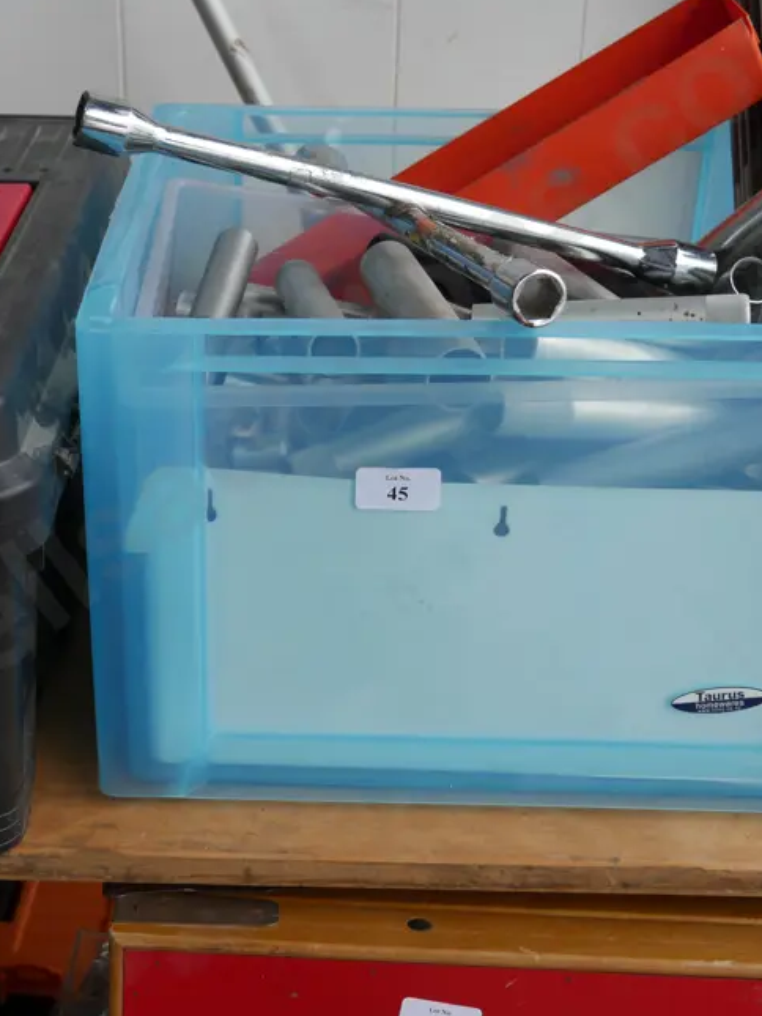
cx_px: 247
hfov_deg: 26.9
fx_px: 1584
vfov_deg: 35.5
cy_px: 442
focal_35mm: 54
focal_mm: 17
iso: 200
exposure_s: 1/200
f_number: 4
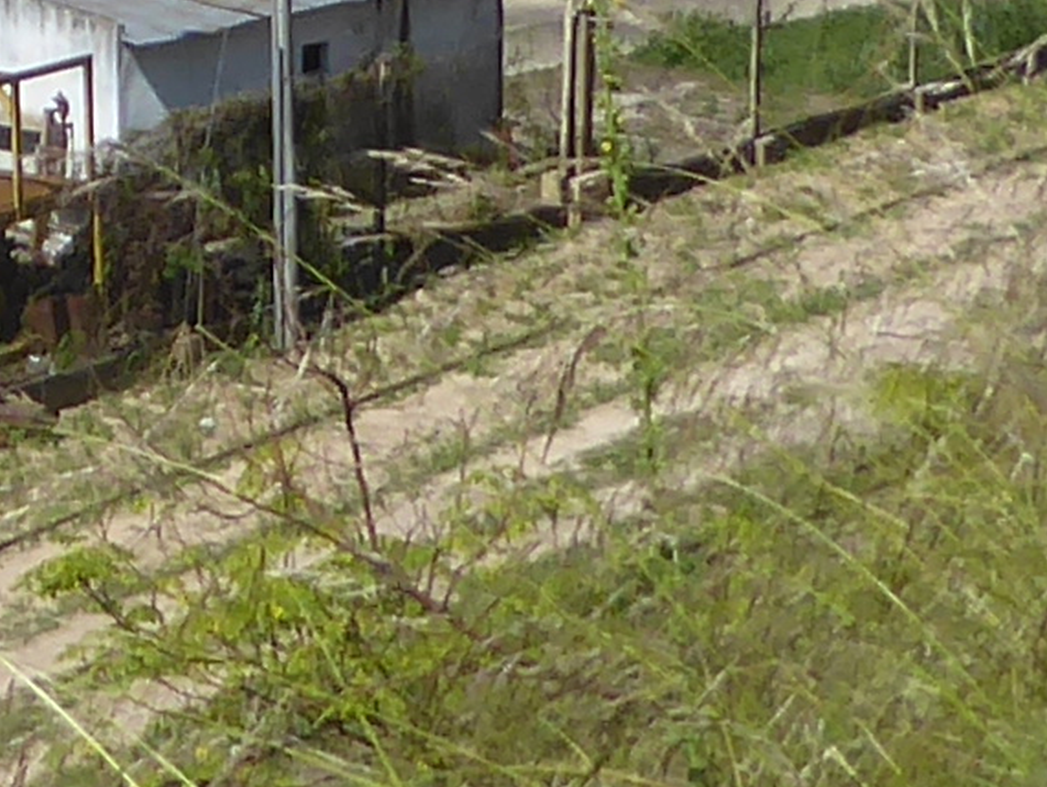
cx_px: -999
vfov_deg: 8.2
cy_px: -624
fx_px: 5296
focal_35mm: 175
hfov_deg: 10.4
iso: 80
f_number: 3.3
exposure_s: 1/1300
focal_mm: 4.3
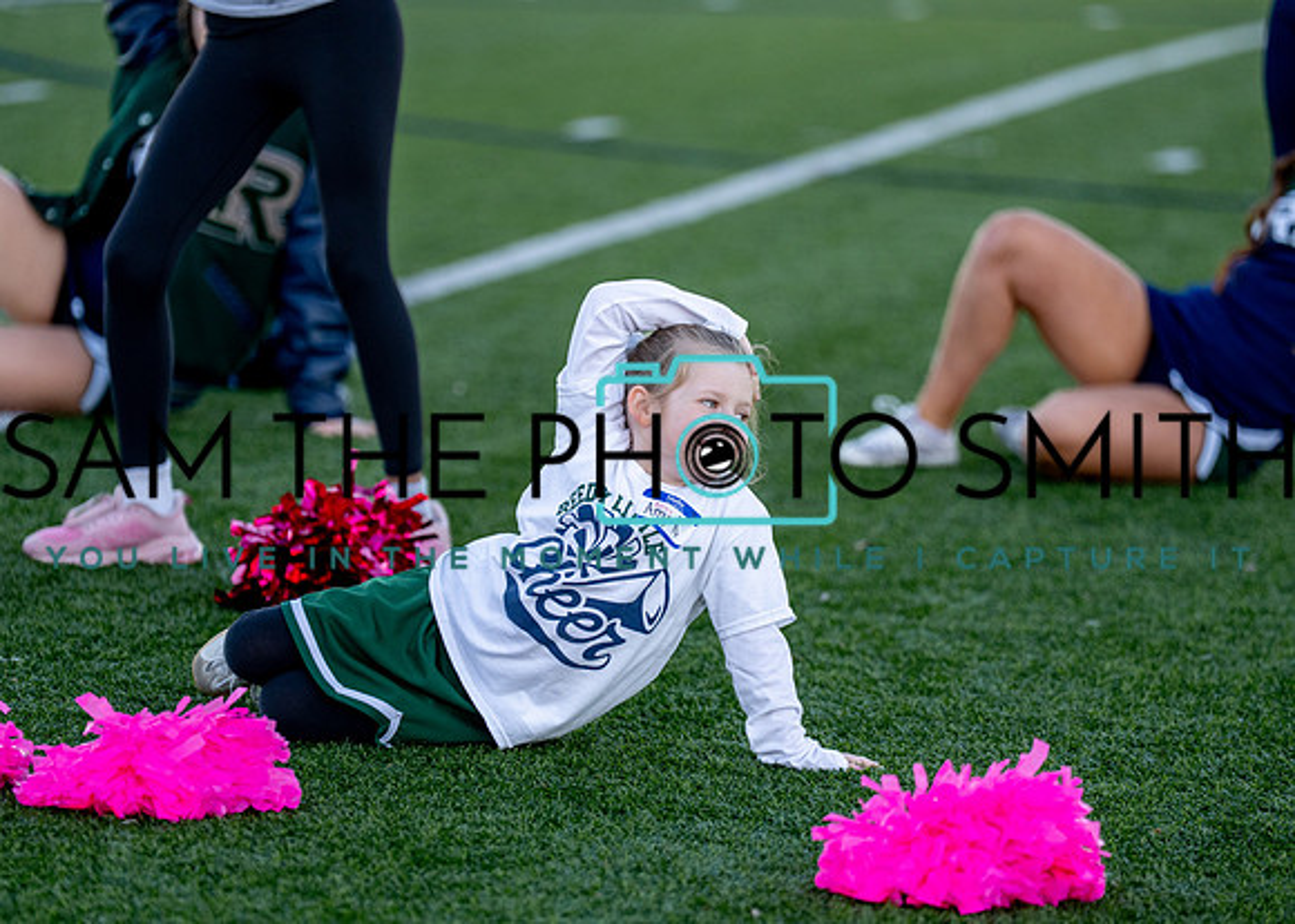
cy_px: 548
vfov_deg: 6.9
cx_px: 615
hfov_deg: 9.6
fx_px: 7684
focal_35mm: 209
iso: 500
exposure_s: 1/1250
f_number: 2.8
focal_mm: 165
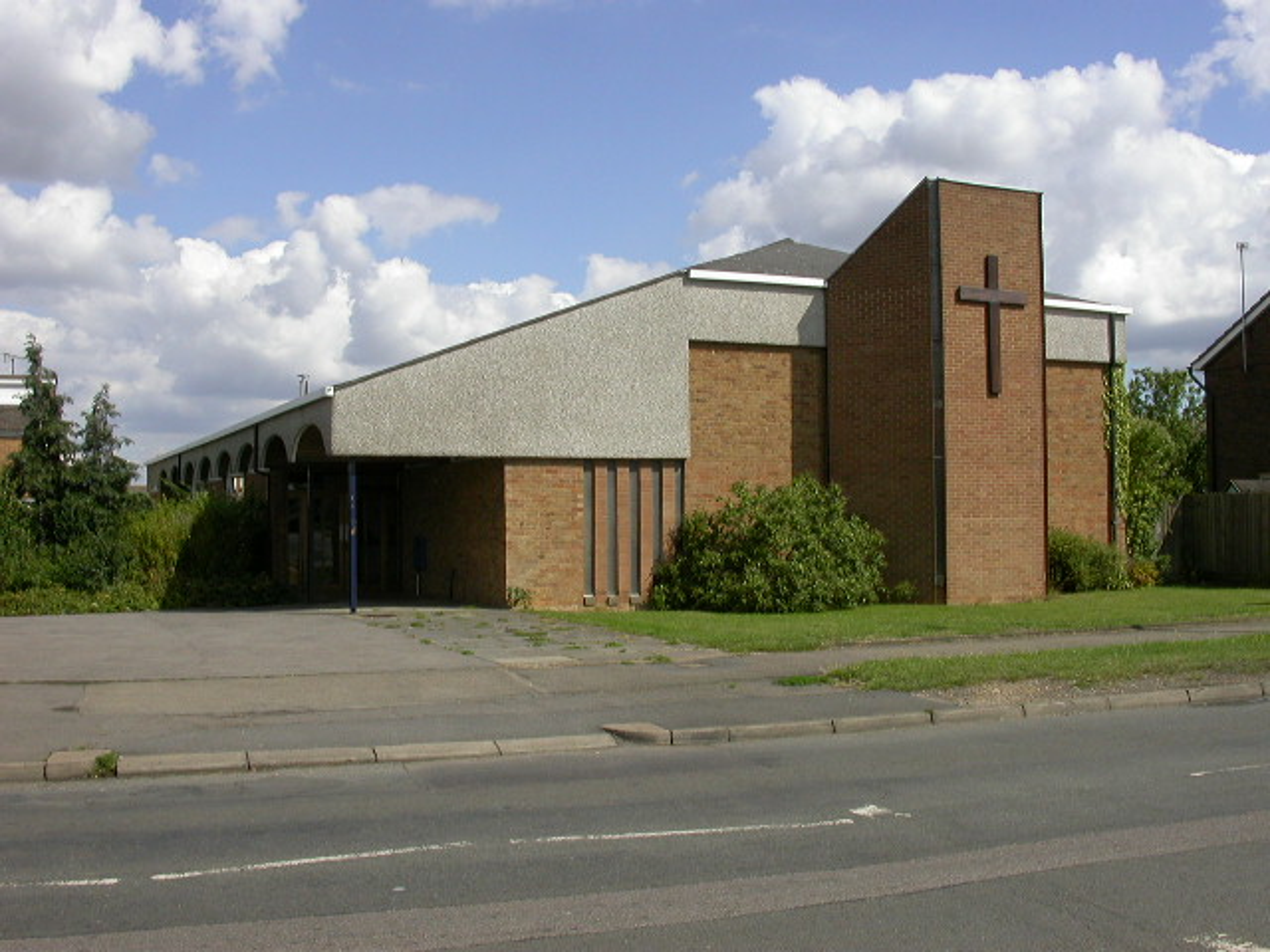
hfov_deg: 49.0
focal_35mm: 38
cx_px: 635
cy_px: 476
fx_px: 1394
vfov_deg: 37.7
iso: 100
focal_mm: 7.85
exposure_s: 1/454
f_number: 7.5
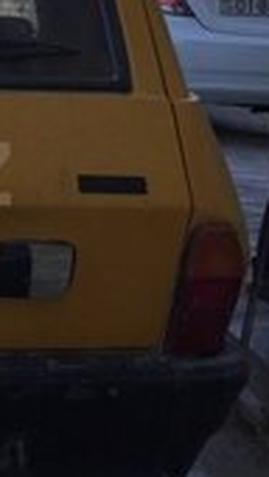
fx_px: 1163
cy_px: 174
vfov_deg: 23.1
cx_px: -205
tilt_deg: -14.4
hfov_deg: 12.2
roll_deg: -5.3
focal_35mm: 92
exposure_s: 1/670
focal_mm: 4.15
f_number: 2.2
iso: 32
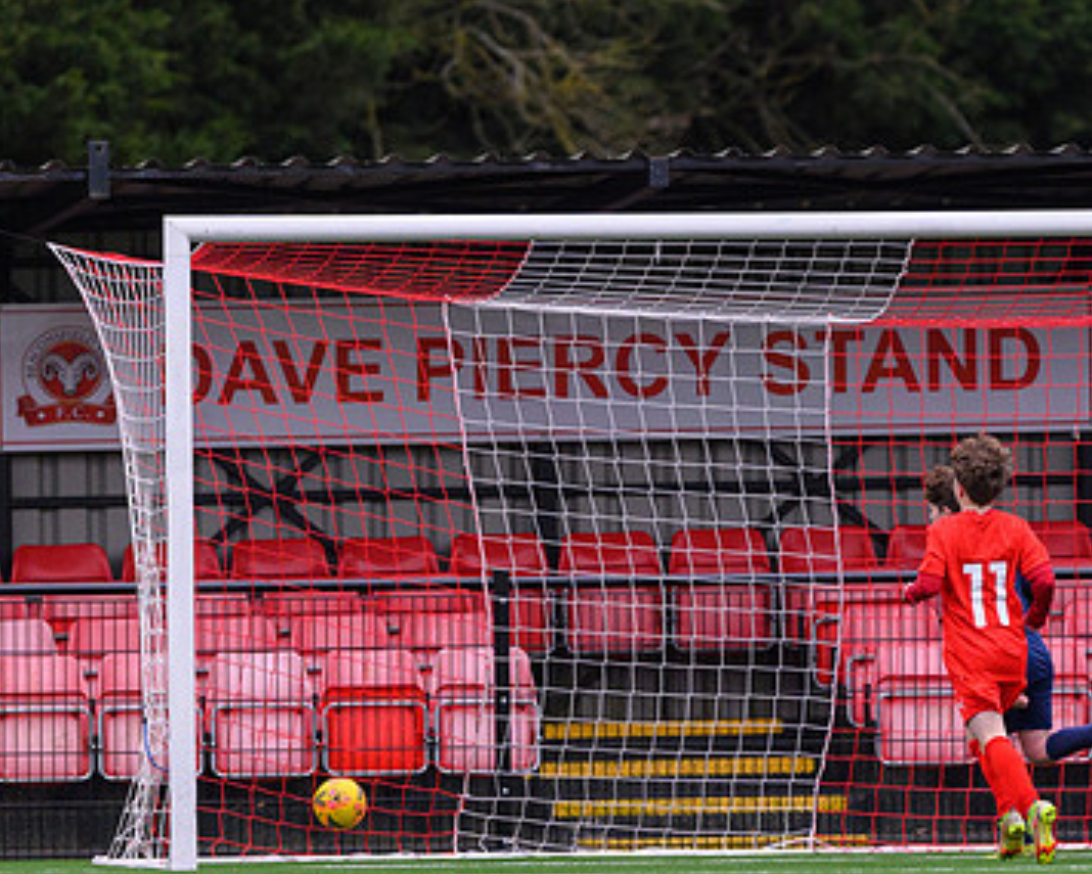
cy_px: 674
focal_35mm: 844
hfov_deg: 2.3
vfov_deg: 1.8
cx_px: 1059
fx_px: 27285
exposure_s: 1/2000
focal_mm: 400
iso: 2200
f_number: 2.8
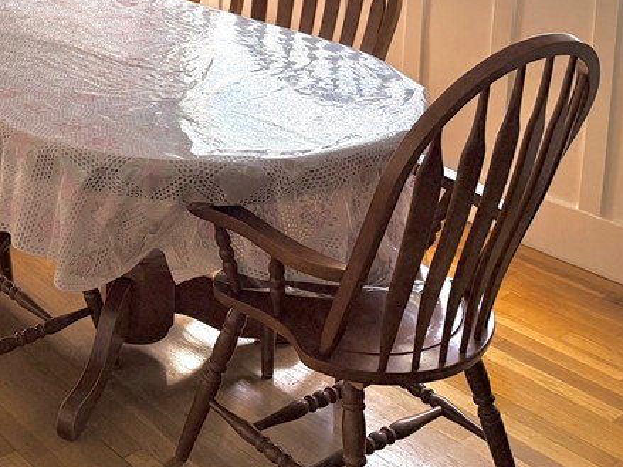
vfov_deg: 24.0
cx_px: 23
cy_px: -75
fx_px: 1008
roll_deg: +0.9
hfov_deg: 32.1
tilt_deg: -9.3
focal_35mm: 56
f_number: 1.78
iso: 160
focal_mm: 6.76
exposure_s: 1/127
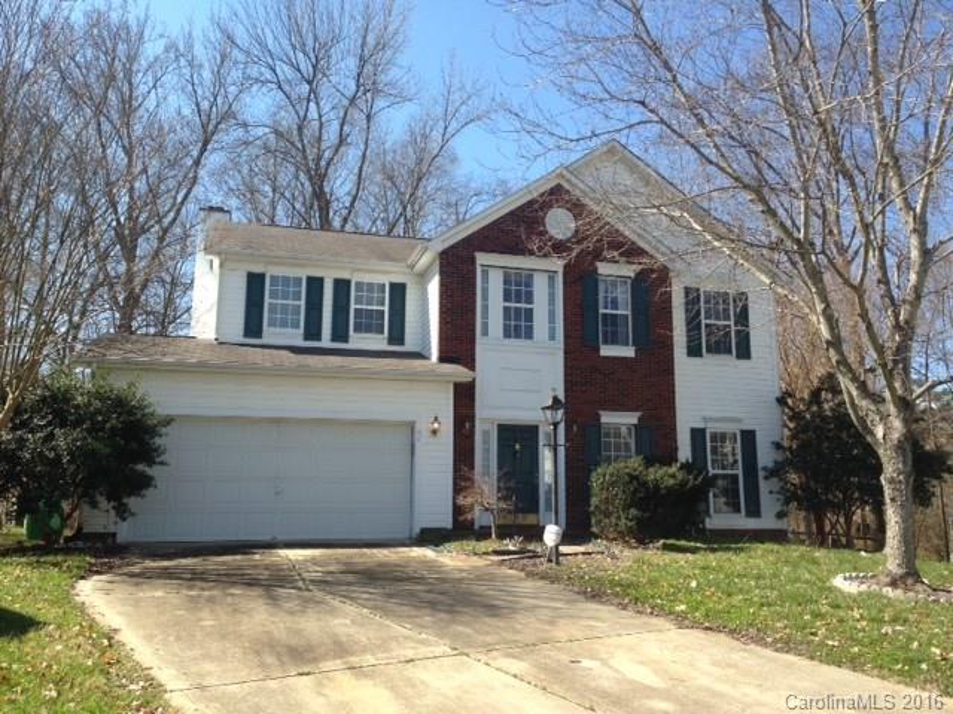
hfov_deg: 55.4
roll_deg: -0.1
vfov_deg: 42.9
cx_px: 476
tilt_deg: +10.3
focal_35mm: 33
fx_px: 909
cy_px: 357
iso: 50
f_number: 2.4
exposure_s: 1/821
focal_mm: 4.12
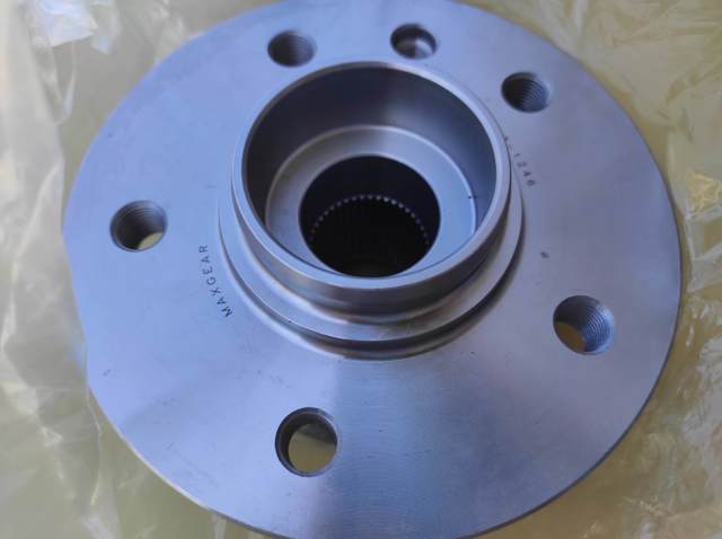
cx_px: 361
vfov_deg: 54.8
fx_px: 521
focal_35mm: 25
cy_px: 270
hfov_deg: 69.5
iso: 100
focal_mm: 5.43
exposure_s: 1/294
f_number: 1.89
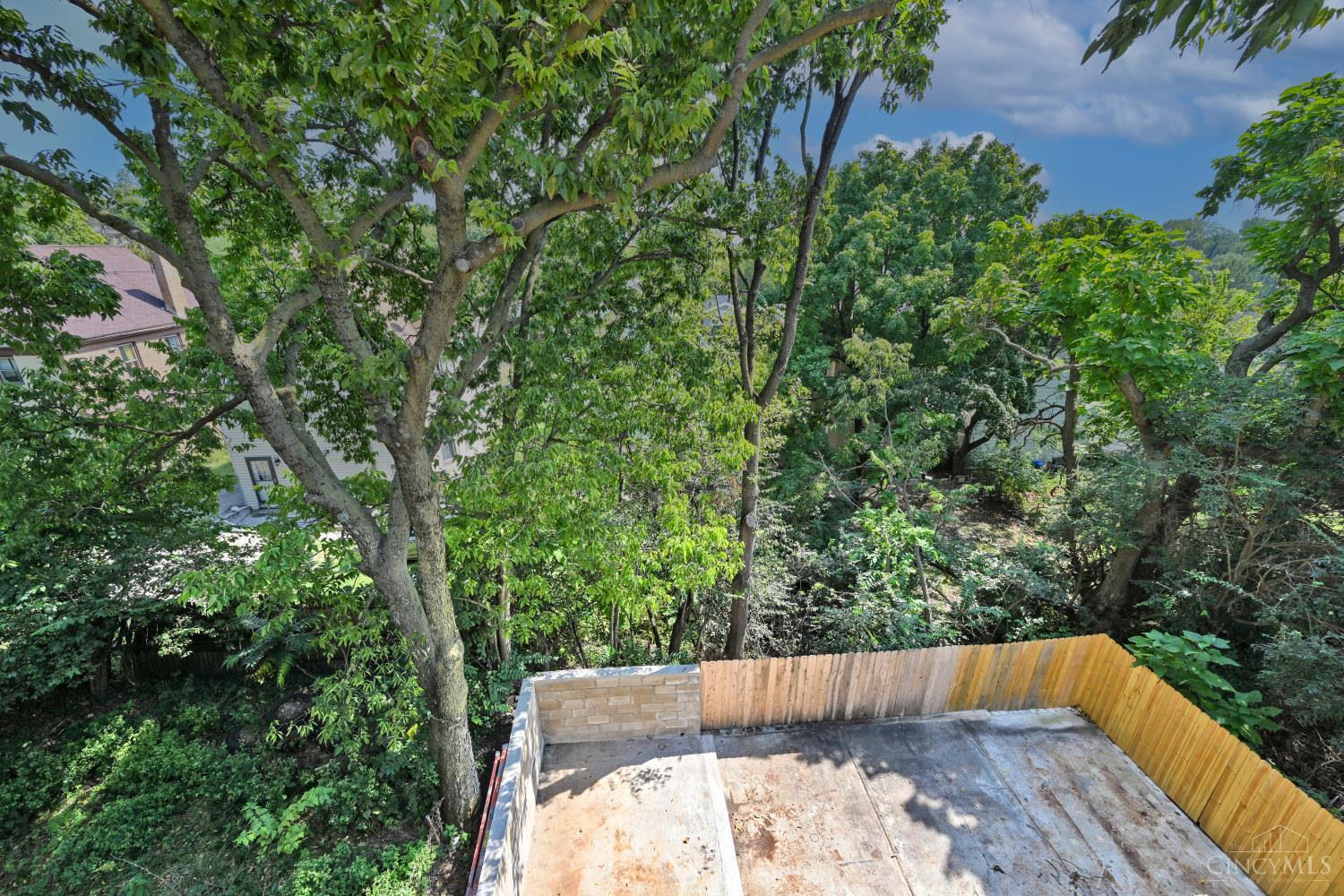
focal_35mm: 14
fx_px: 523
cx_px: 672
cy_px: 448
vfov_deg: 81.2
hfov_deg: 104.3
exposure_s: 1/250
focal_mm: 14
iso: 100
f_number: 5.6
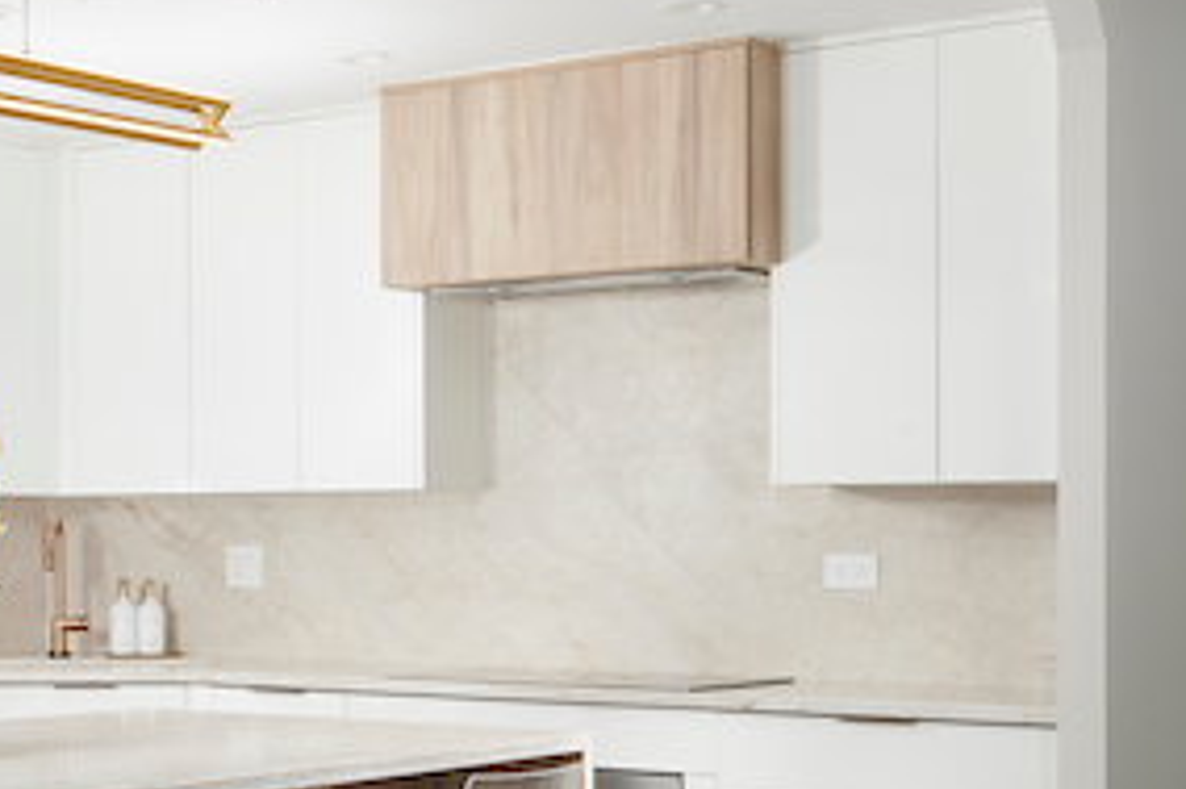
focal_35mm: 74
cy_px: 572
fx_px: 2436
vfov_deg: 18.3
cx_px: -63
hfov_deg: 25.7
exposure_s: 1/200
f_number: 13
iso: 200
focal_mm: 35
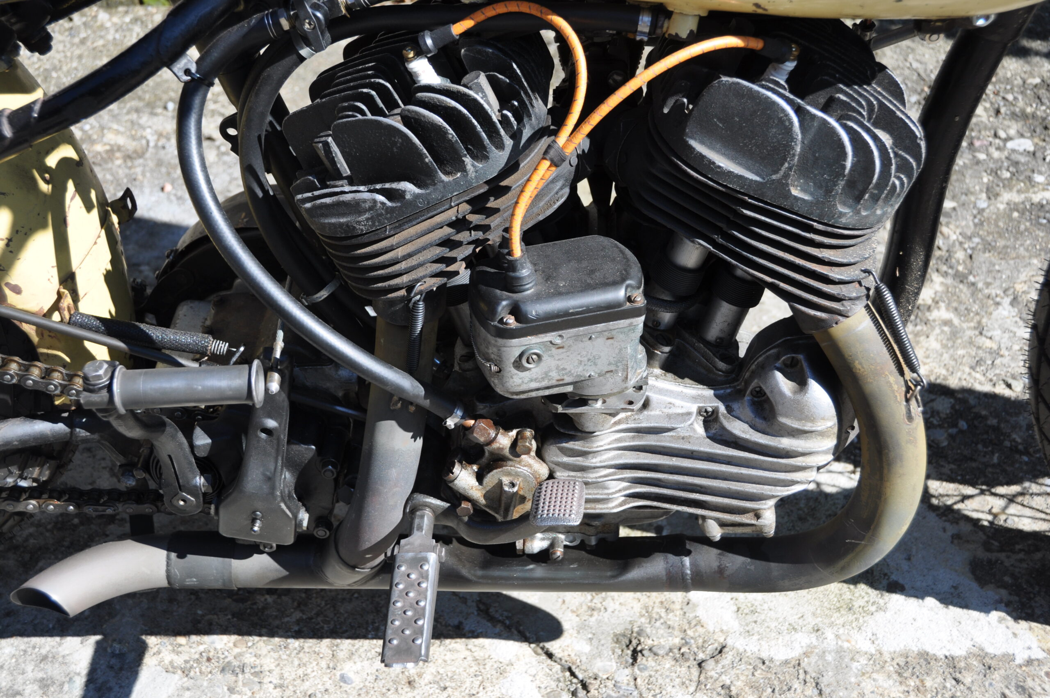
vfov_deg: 26.4
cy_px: 349
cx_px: 525
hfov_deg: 38.9
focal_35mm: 51
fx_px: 1486
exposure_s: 1/400
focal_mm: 34
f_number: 5.6
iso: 200
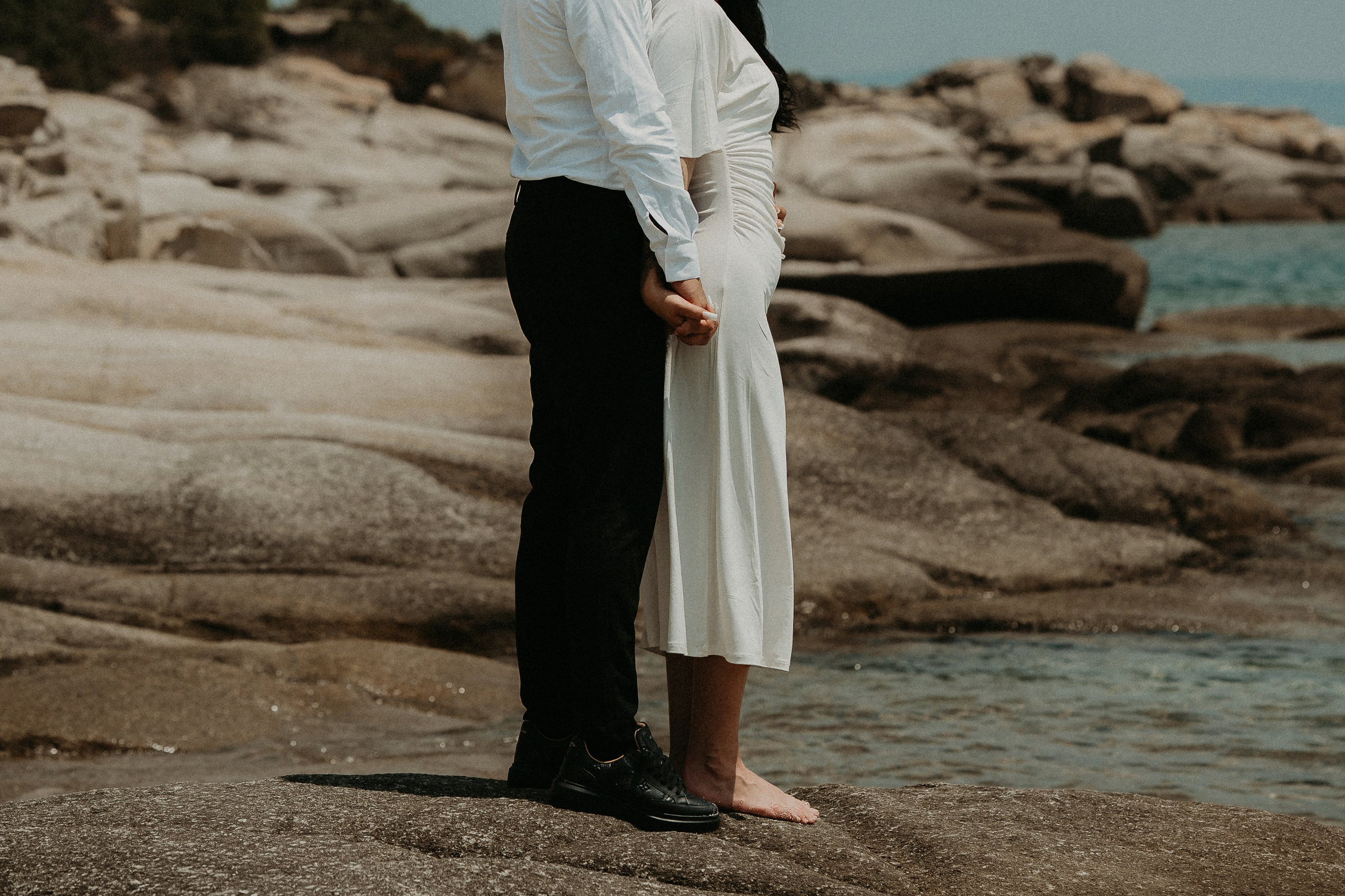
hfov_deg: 16.0
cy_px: 16
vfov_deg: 10.6
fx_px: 4782
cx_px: 675
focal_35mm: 128
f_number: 3.5
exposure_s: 1/5000
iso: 250
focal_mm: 85
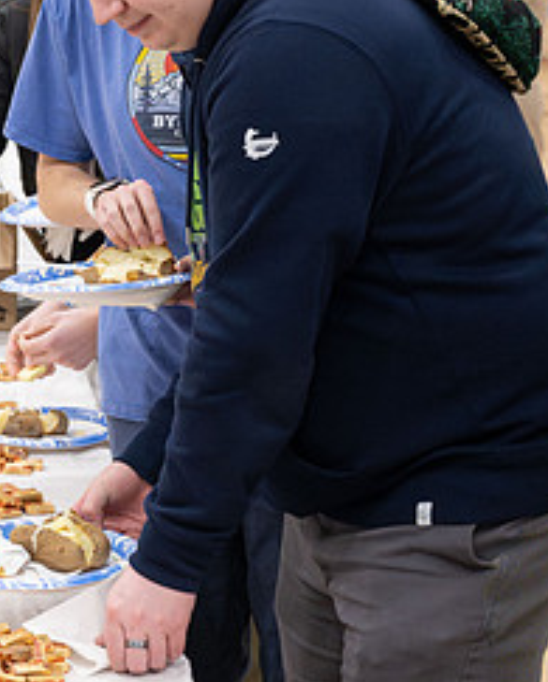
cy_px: 287
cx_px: -245
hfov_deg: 11.2
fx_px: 2691
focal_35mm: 133
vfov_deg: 14.5
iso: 3200
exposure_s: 1/200
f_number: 4
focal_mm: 53
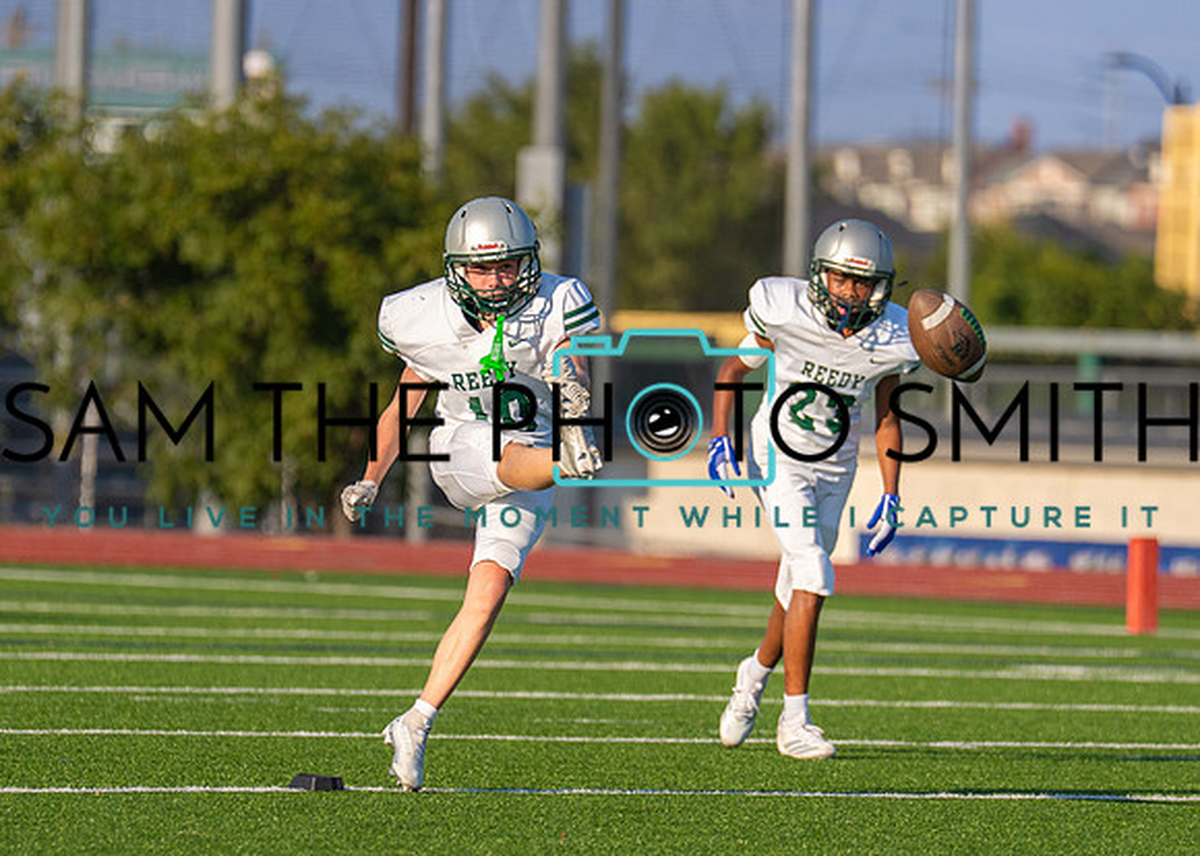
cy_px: 489
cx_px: 535
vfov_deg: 3.0
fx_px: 16394
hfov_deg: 4.2
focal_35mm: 481
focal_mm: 200
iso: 125
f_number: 2.8
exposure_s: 1/3200
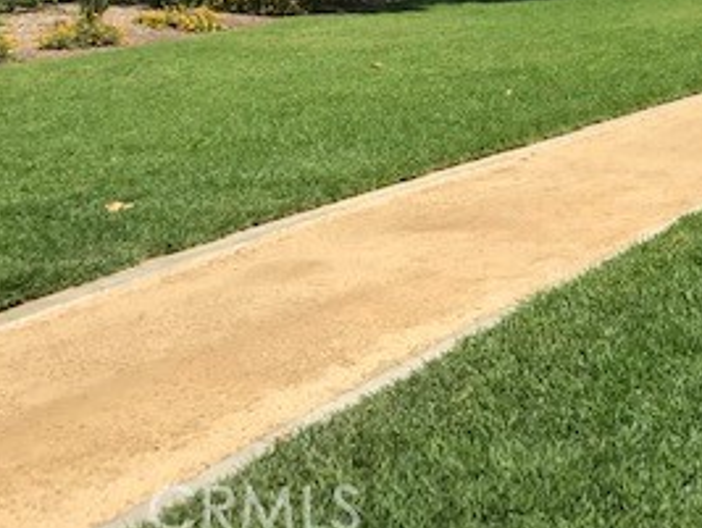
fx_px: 1361
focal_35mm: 67
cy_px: -84
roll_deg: -1.0
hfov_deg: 26.1
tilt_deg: -2.7
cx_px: 826
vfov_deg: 20.7
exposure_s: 1/2083
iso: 20
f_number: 1.8
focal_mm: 3.99
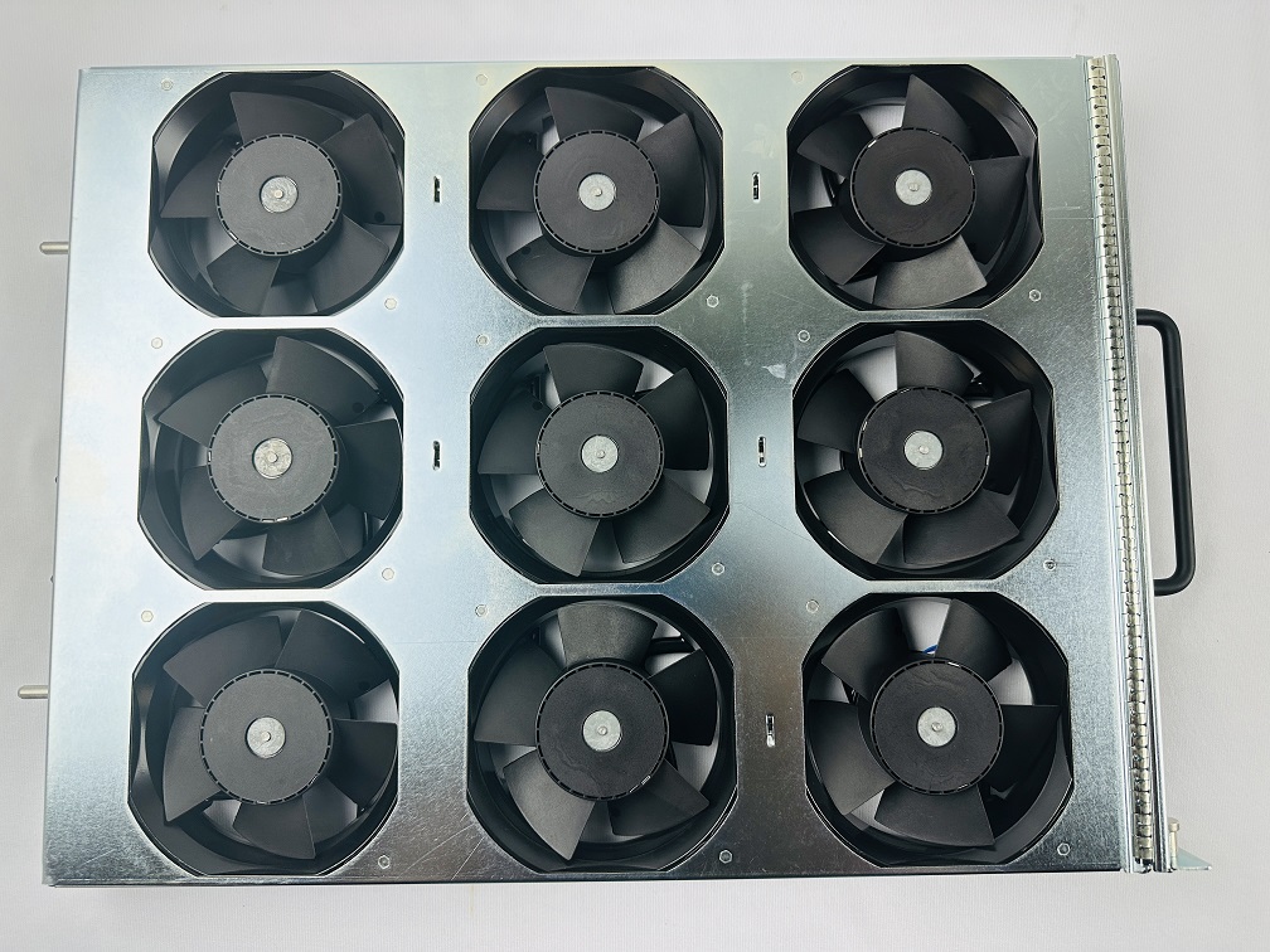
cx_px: 635
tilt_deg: -84.5
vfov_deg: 56.8
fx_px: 881
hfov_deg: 71.6
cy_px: 476
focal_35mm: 24
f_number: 1.78
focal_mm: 6.86
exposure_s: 1/120
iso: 125
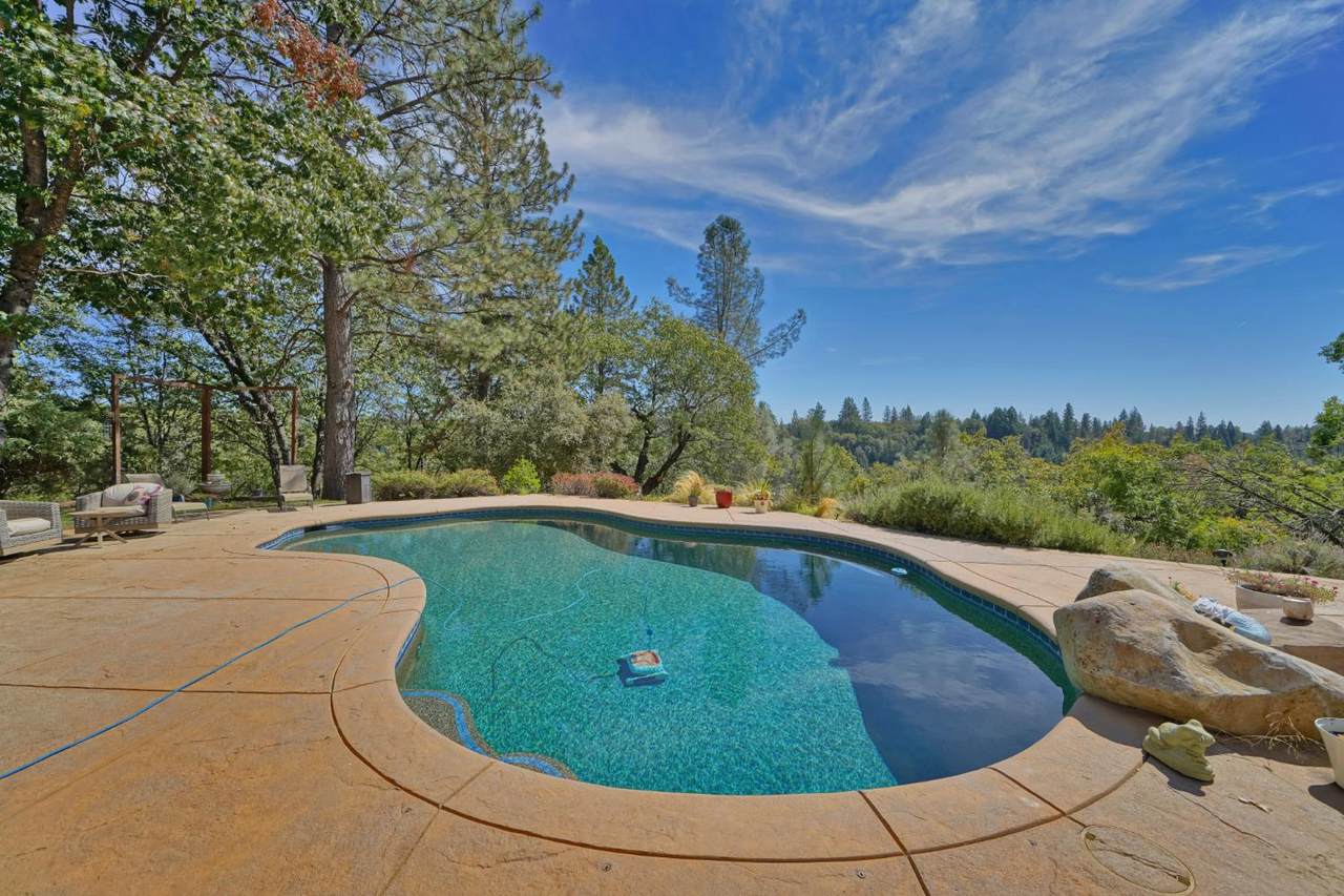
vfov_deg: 85.4
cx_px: 672
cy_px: 448
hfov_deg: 108.3
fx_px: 485
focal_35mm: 13
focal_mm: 13
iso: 100
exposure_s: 1/250
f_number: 7.1
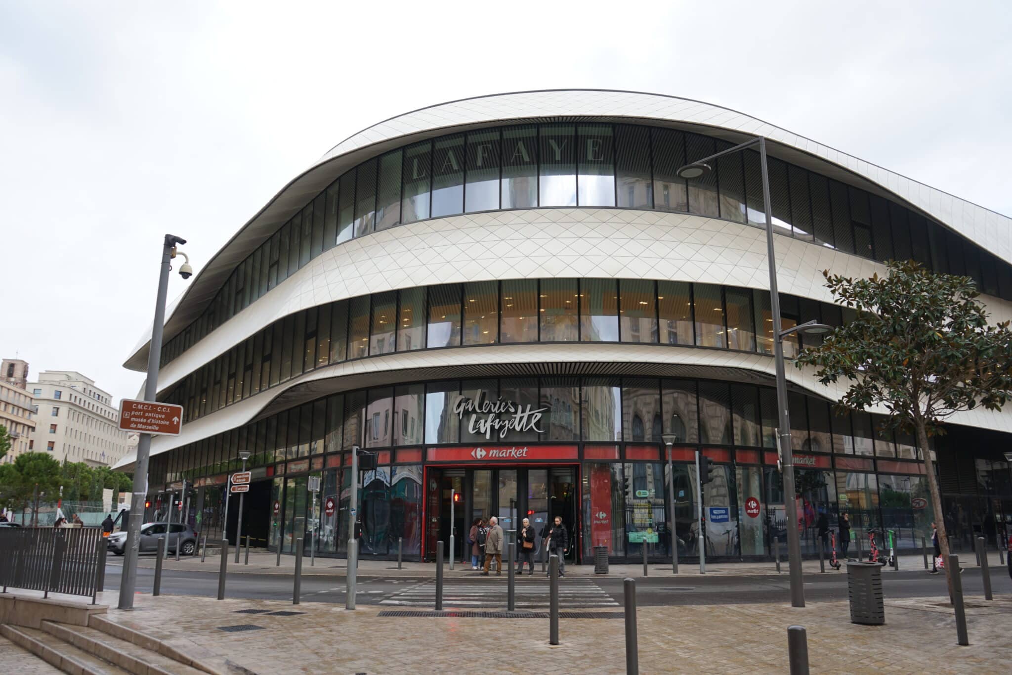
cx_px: 506
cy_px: 338
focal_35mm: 28
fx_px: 787
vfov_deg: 46.4
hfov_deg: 65.5
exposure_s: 1/125
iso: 100
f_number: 4.5
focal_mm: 28
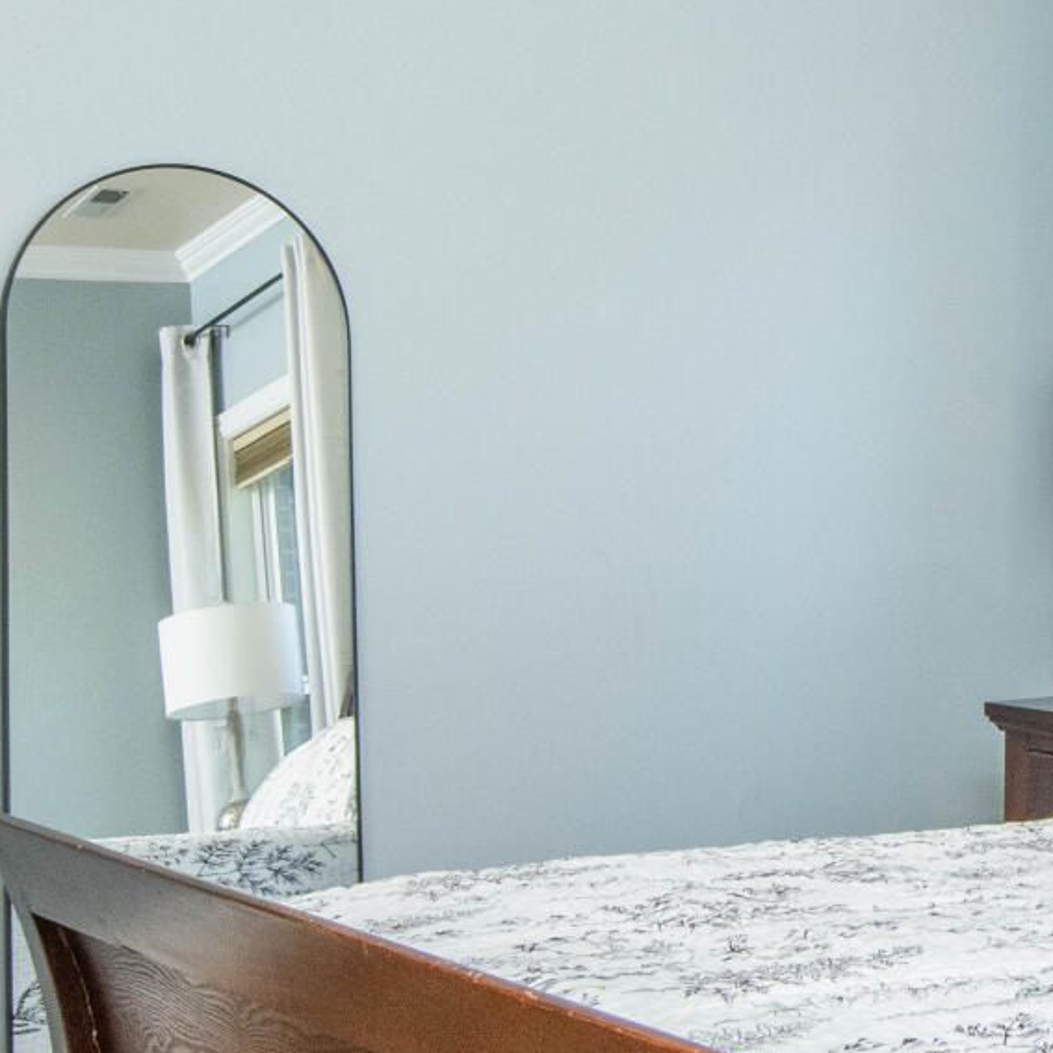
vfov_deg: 23.8
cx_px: 1281
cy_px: 280
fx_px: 2478
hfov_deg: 22.1
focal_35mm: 72
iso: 500
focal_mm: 16
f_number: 9
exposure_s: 1/60
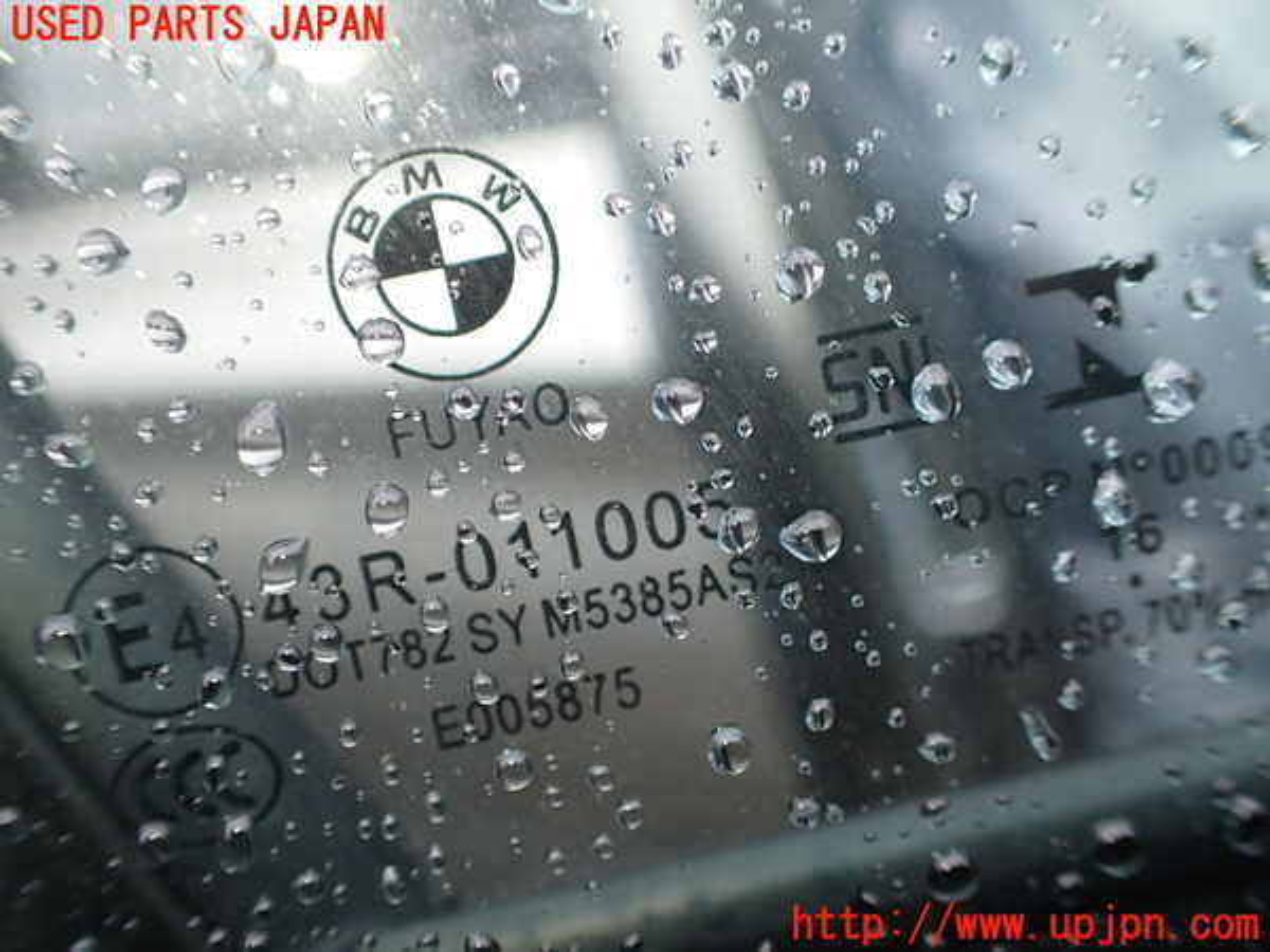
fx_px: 1101
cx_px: 635
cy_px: 476
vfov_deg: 46.8
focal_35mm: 30
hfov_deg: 60.0
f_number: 2.3
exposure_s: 1/125
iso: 200
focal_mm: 5.4
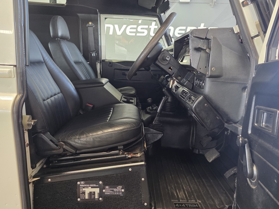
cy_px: 104
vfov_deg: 58.9
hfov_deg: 73.9
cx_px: 140
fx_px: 185
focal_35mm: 23
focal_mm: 6.25
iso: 320
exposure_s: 1/100
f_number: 1.7
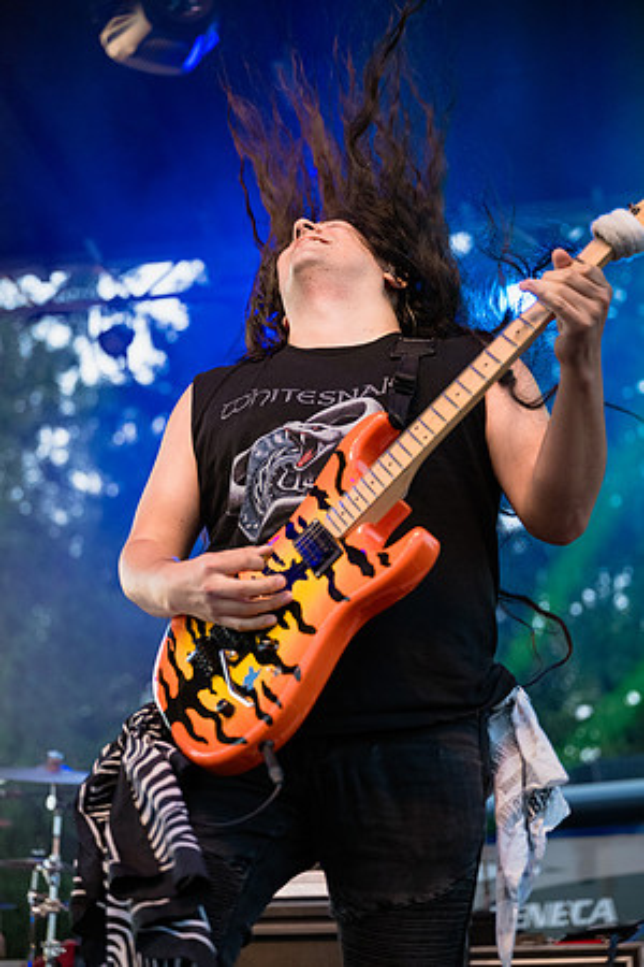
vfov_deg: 33.4
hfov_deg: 22.6
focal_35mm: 60
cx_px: 322
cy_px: 484
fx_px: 1610
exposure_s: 1/800
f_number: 2.8
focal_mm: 60
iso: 4000
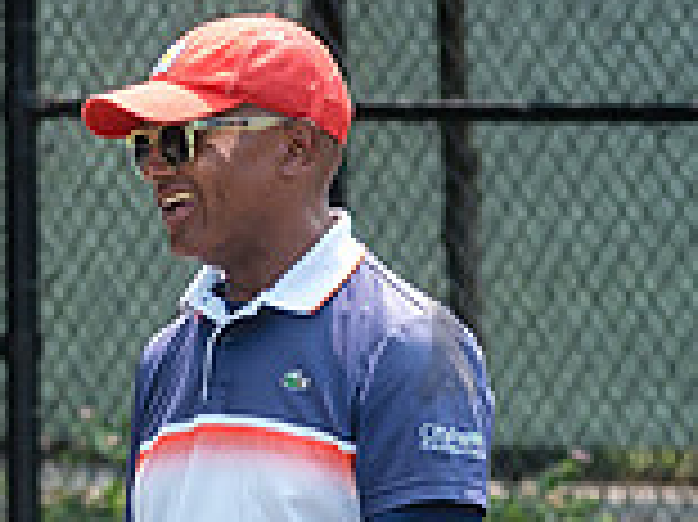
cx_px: -647
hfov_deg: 3.4
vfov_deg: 2.6
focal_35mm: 574
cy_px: 369
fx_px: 11565
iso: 200
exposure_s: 1/1250
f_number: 4.5
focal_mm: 112
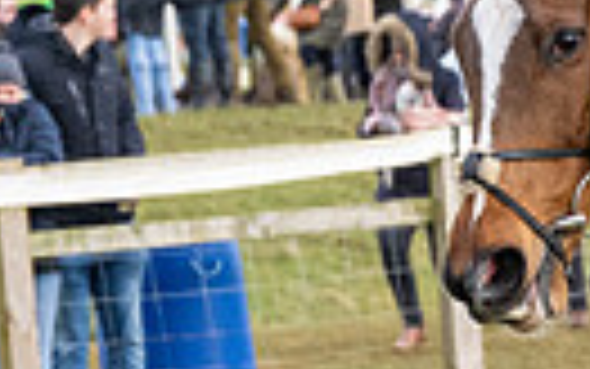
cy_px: 279
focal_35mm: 616
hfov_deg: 3.4
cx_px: 759
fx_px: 9909
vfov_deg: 2.1
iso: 800
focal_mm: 78
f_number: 5
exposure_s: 1/1600
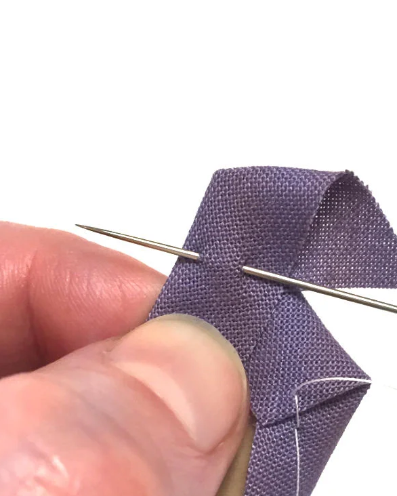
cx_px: 232
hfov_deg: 26.2
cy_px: 385
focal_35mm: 58
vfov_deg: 31.8
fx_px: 851
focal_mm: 4.2
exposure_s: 1/33
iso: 32
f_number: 2.2
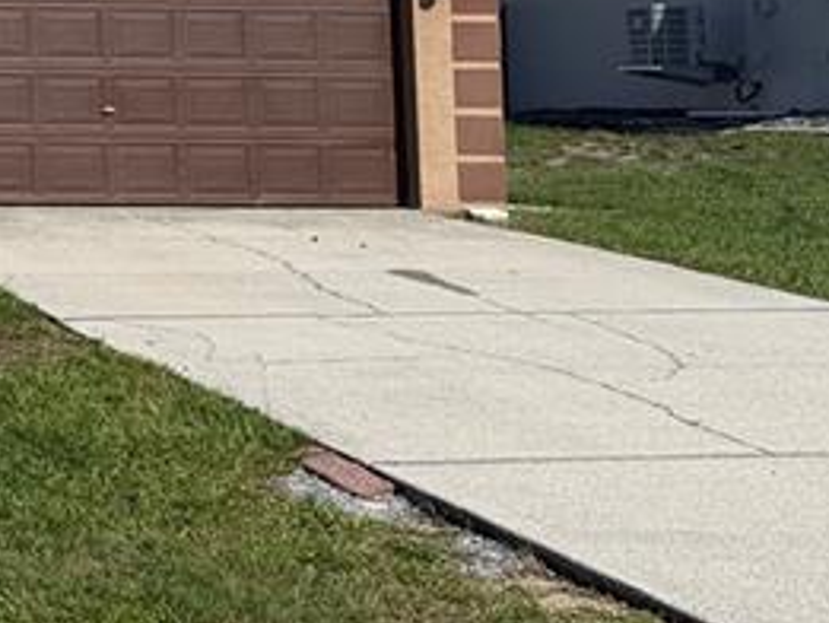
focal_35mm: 94
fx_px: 2252
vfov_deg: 15.2
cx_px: -470
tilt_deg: +7.3
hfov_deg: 18.2
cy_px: -134
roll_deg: -0.8
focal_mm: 6.76
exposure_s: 1/6173
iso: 80
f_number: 1.78
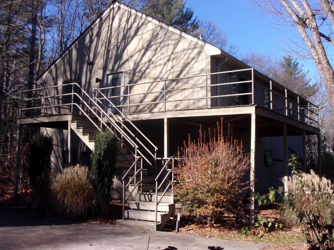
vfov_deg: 33.6
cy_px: 125
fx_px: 415
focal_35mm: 43
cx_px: 167
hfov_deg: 43.9
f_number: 12.5
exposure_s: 1/38
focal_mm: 7.8
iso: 80
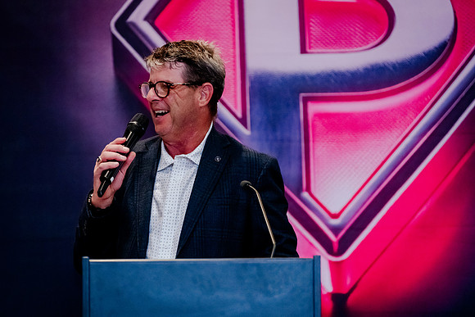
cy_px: 140
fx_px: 2949
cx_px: 188
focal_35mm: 223
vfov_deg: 6.2
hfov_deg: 9.2
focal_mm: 185
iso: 5000
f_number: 2.8
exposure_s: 1/250
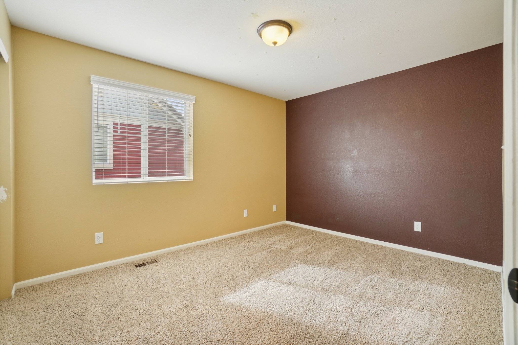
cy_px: 172
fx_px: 216
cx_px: 259
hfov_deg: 100.4
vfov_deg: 77.3
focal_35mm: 15
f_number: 8
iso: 400
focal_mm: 10
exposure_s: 1/25
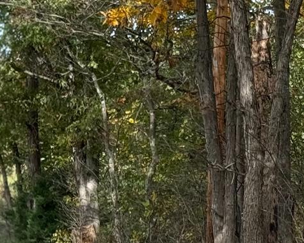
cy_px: 184
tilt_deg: -2.6
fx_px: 1817
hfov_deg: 9.4
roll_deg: -0.6
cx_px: 374
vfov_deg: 7.6
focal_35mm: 202
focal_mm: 6.76
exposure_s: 1/939
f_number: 1.78
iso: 64
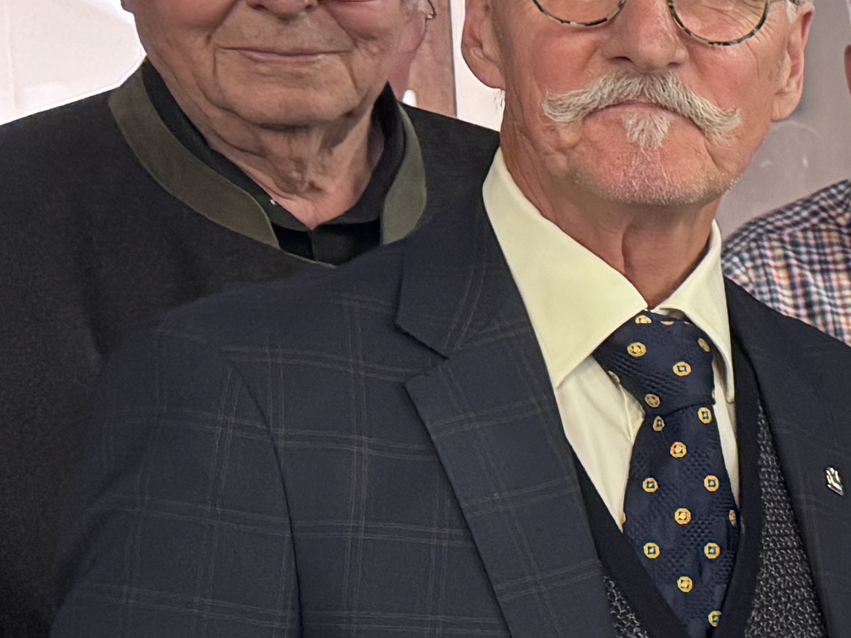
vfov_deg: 13.1
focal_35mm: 111
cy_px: 652
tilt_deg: -8.9
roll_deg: +0.4
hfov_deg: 14.7
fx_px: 2729
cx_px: 1681
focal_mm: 6.76
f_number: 1.78
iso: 400
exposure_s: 1/50
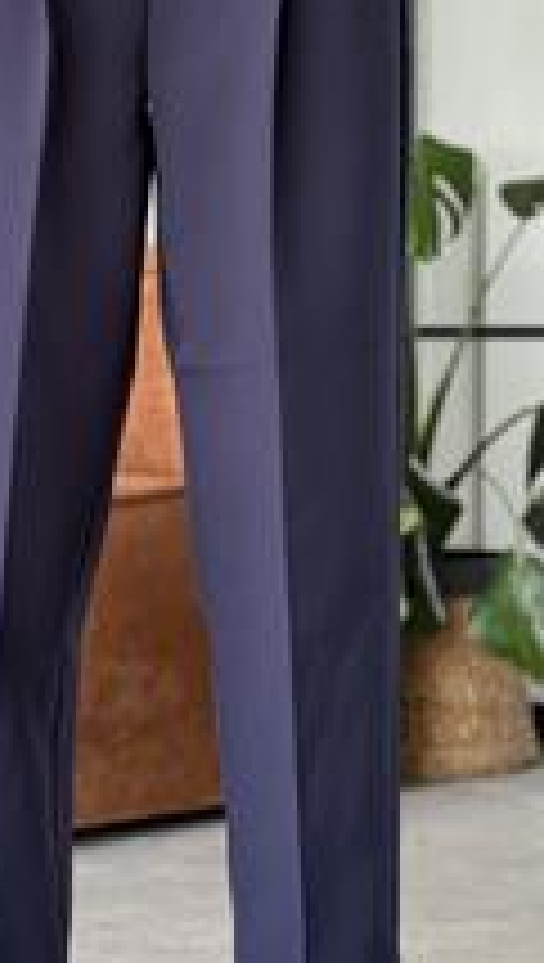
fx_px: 2657
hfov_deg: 11.7
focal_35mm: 104
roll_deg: -0.1
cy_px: 364
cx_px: 148
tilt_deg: -0.6
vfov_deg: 20.5
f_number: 1.78
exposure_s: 1/60
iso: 250
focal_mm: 6.76
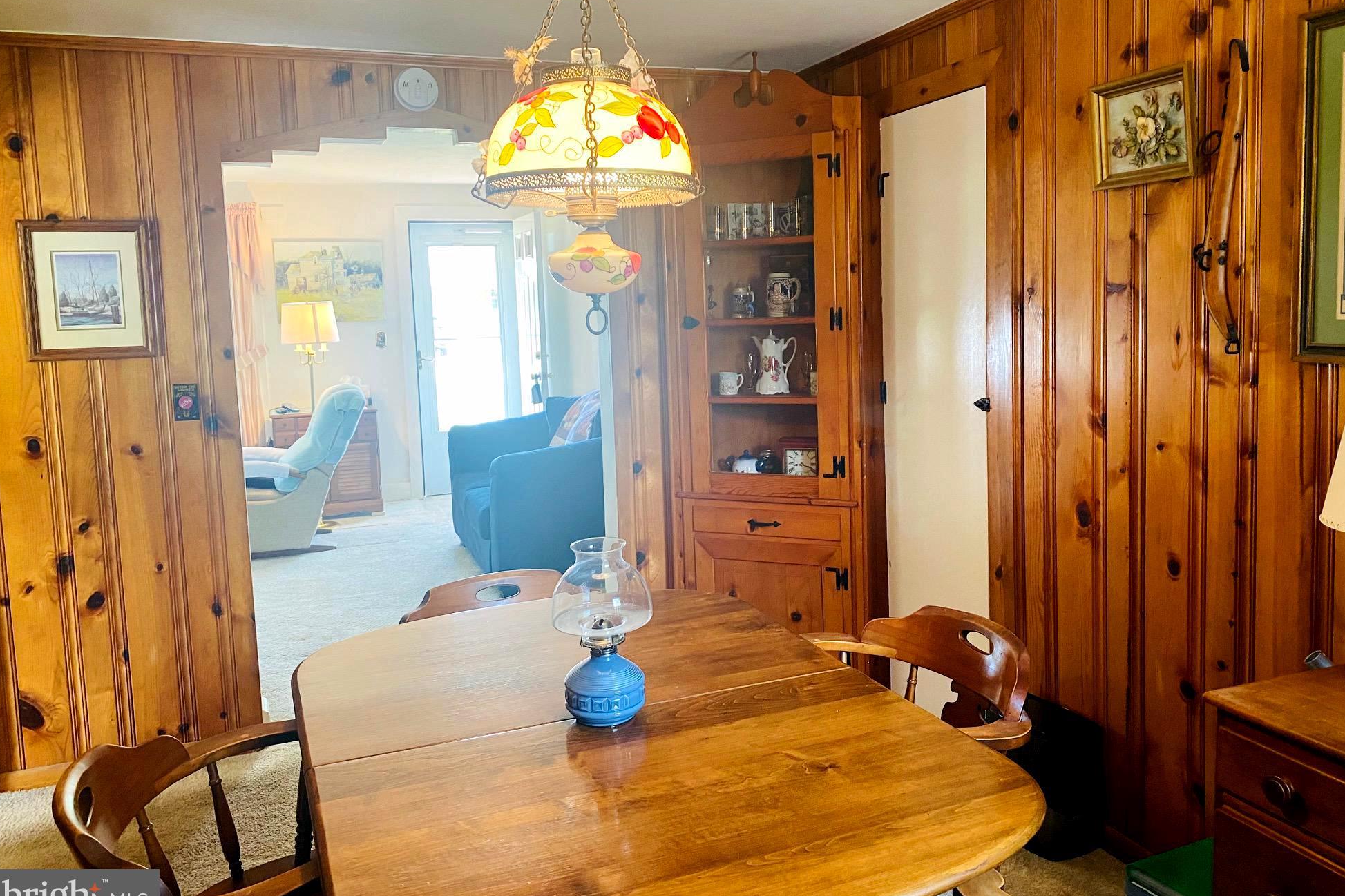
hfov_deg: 65.5
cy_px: 403
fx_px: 1046
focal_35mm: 28
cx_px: 686
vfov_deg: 46.3
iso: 160
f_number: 1.8
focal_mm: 4.25
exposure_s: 1/60
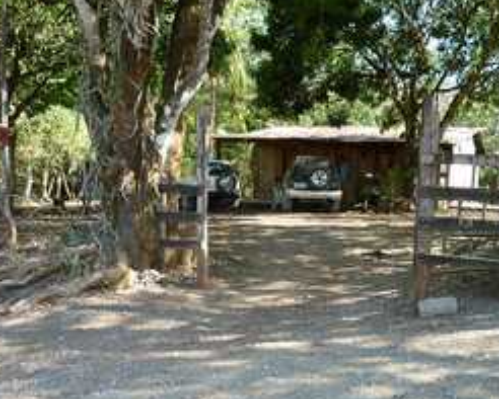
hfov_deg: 42.4
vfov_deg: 34.8
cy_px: 240
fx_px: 635
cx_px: 325
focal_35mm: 43
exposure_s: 1/160
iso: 80
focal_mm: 5.5
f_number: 2.8
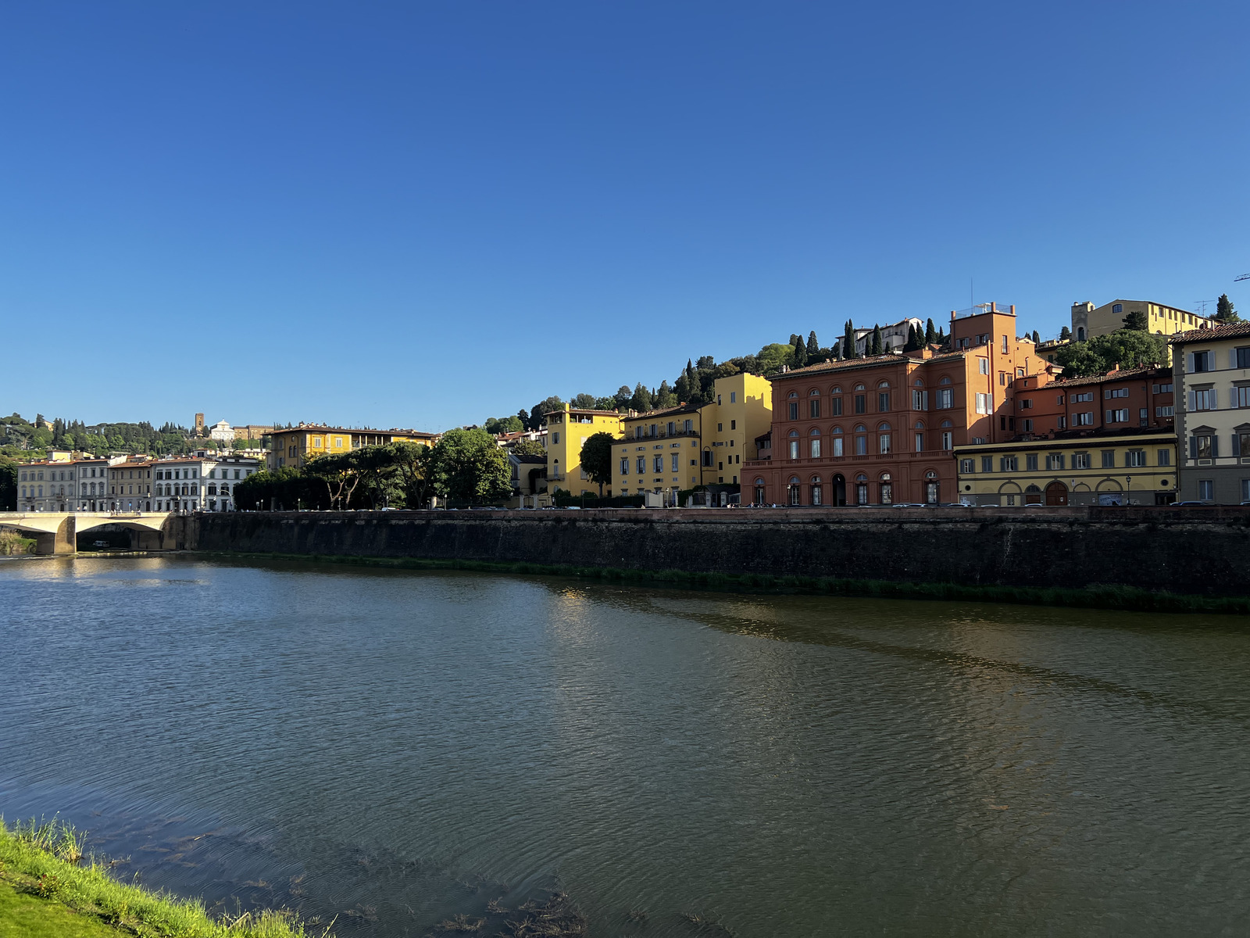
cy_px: 469
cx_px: 625
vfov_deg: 53.1
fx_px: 939
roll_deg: +1.2
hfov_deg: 67.3
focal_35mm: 26
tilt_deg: +2.1
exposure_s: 1/2762
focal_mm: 5.7
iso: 50
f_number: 1.5
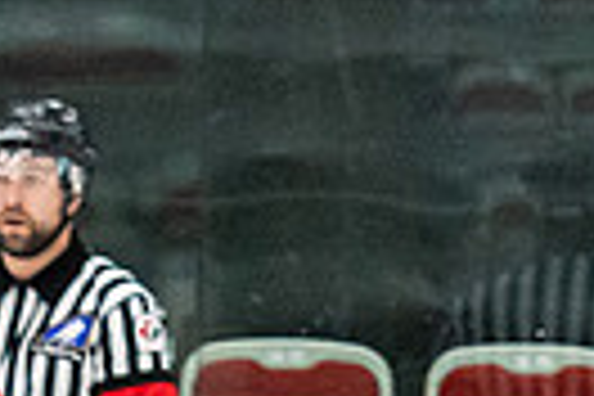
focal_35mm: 1132
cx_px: 0
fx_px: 18677
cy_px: 801
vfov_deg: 1.2
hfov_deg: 1.8
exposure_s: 1/640
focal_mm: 112
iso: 2000
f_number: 2.8
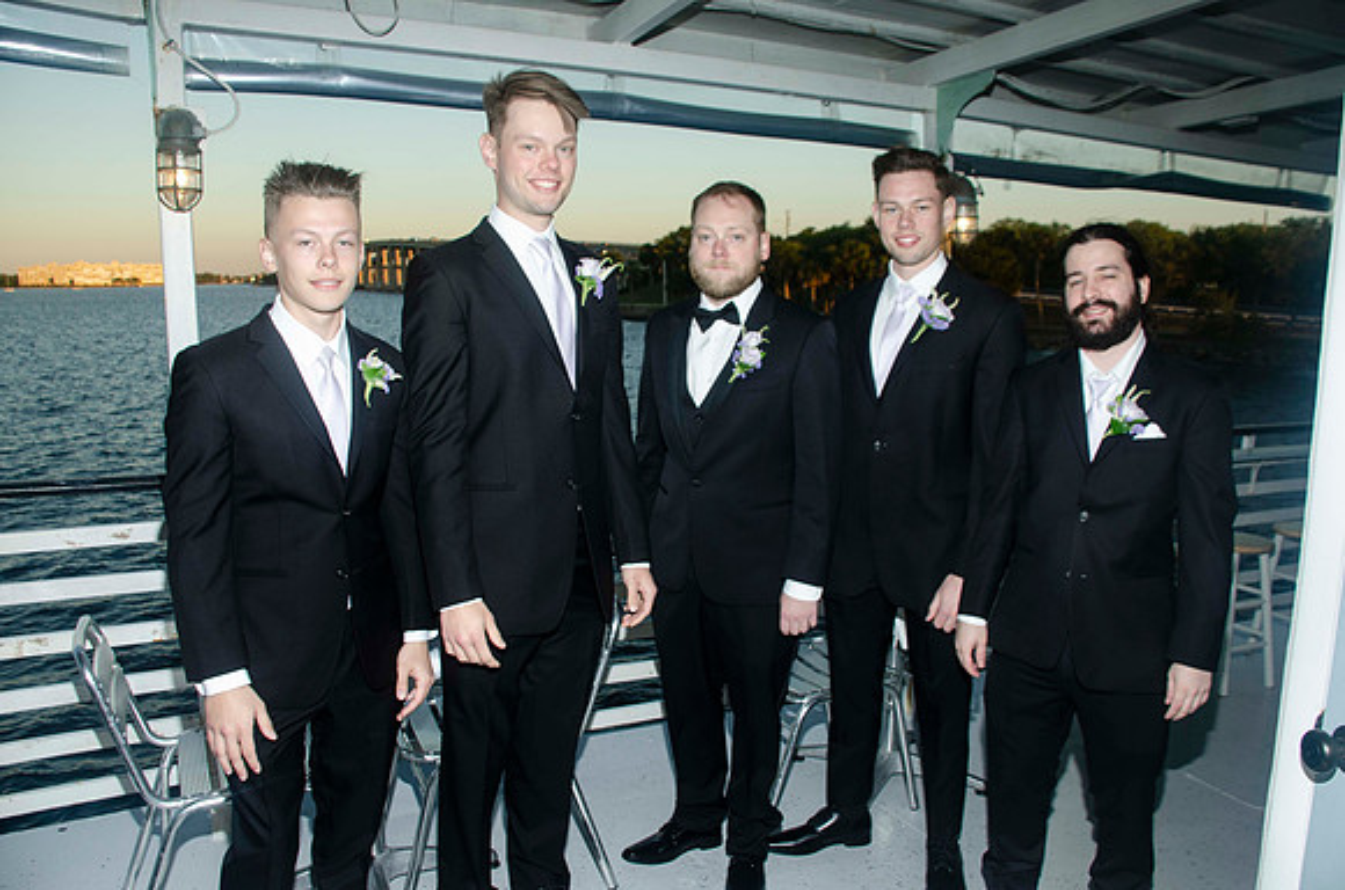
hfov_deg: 67.5
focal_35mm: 27
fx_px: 1007
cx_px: 672
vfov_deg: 47.7
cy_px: 445
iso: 100
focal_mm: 18
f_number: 5.6
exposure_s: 1/125
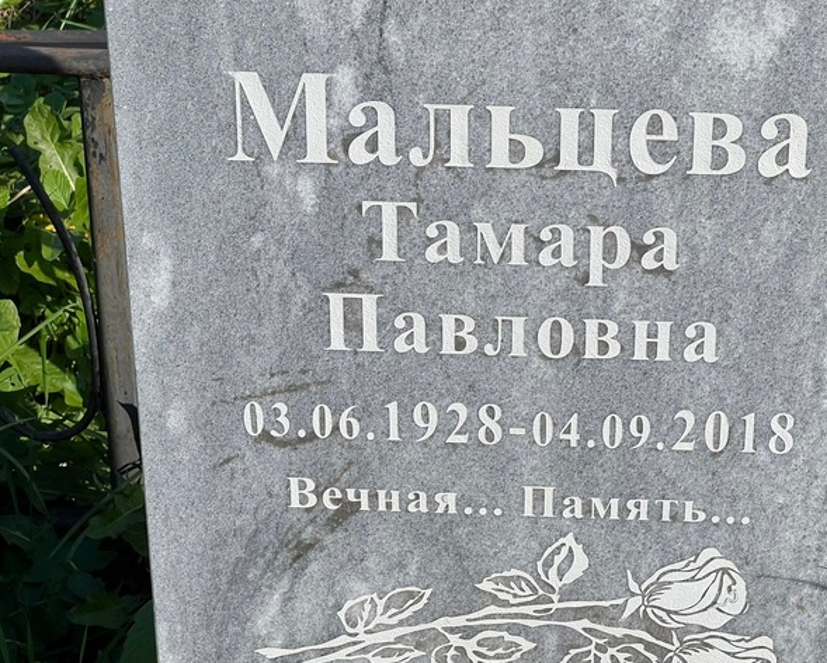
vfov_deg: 15.1
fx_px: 2498
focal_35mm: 102
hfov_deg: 18.8
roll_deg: +2.3
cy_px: 301
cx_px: 496
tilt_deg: -32.1
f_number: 2.8
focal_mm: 9
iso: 32
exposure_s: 1/1220
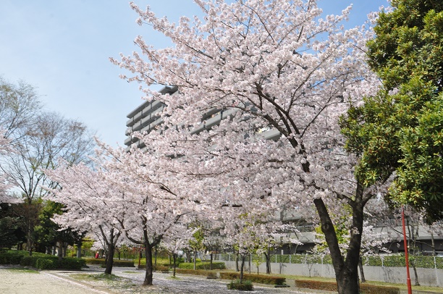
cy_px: 147
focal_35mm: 32
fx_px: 387
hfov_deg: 59.6
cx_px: 222
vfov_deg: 41.6
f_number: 13
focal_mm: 21
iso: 200
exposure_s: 1/160
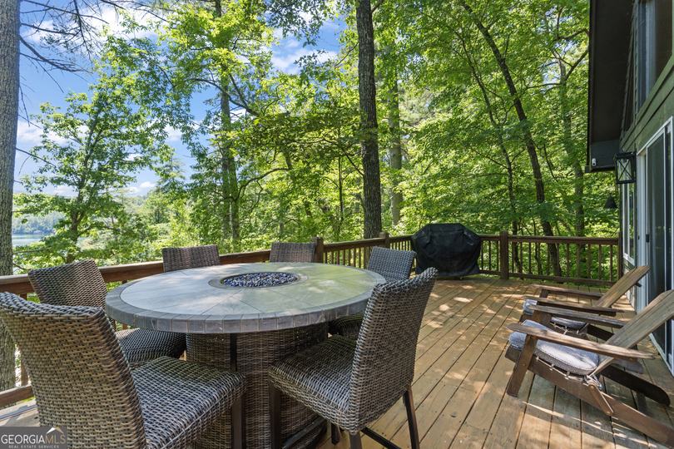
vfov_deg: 72.1
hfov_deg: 95.0
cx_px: 337
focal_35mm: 16
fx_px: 309
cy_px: 224
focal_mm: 11
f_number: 4.5
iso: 250
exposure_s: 1/50
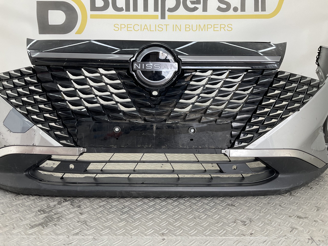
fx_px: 275
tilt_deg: -12.3
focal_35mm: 29
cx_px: 164
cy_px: 123
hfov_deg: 61.7
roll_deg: -2.1
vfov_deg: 48.2
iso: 25
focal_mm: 3
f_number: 1.8
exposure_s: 1/120
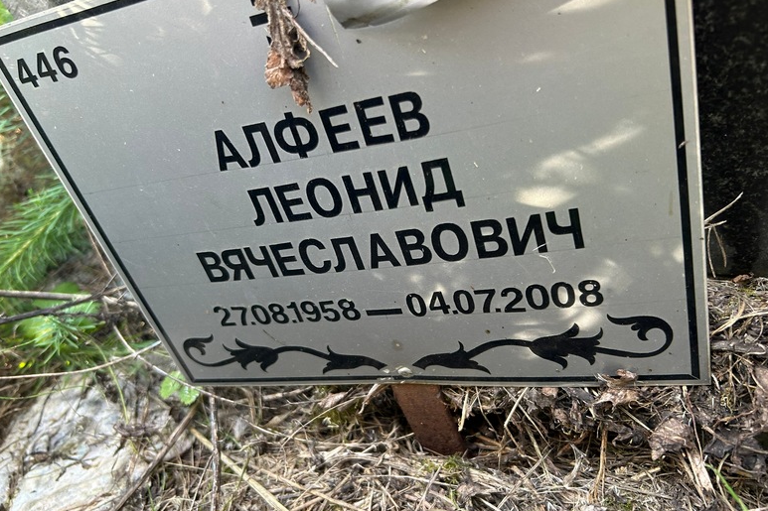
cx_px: 379
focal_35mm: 28
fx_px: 597
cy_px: 246
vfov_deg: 46.4
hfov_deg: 65.5
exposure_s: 1/96
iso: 125
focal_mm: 5.7
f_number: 1.5
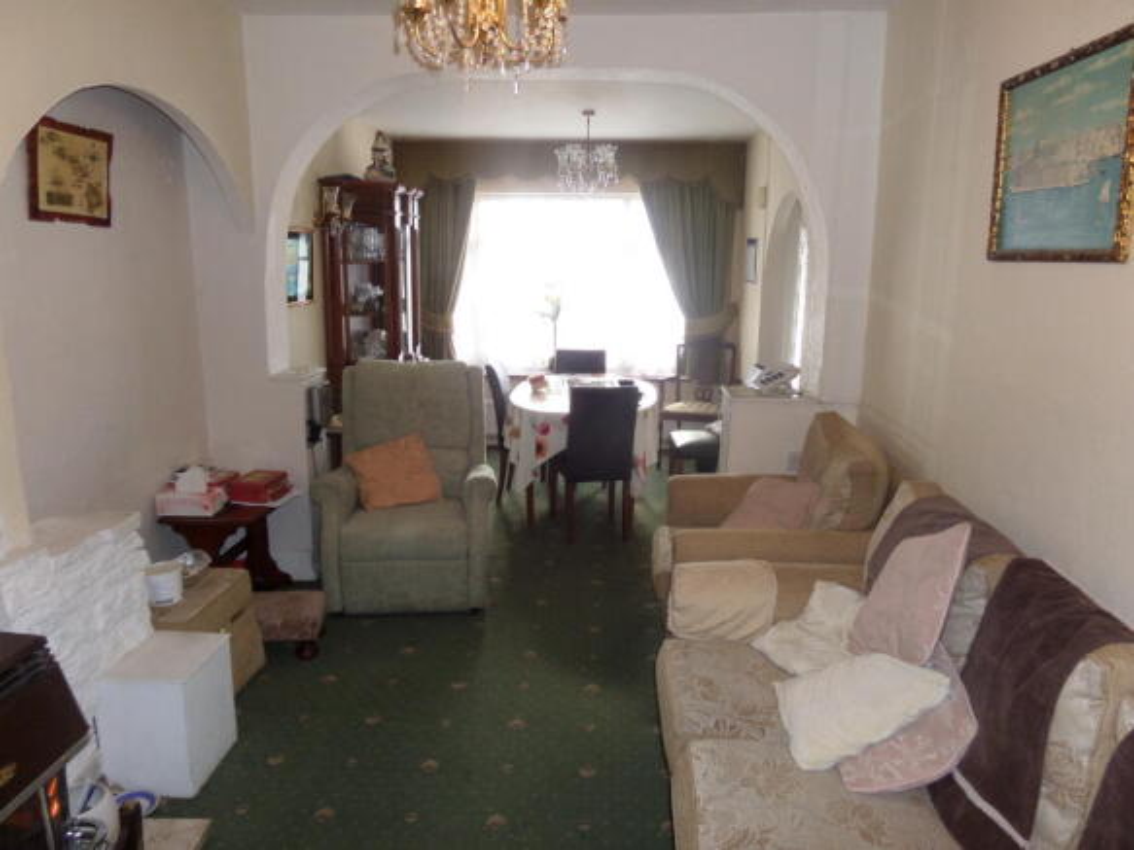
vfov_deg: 56.8
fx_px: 786
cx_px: 567
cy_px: 425
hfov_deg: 71.6
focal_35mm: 24
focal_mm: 4
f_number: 3.2
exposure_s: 1/20
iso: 160
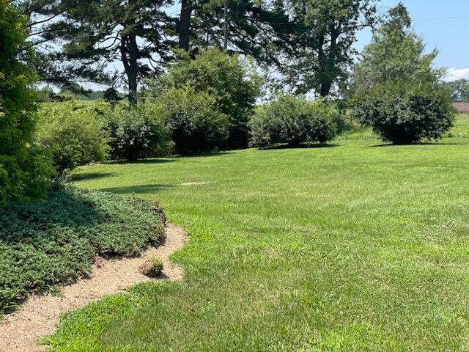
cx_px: 234
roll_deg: -2.2
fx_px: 705
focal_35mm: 52
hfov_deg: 36.8
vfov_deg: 28.0
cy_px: 176
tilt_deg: -3.2
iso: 25
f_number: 2
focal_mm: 6
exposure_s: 1/786
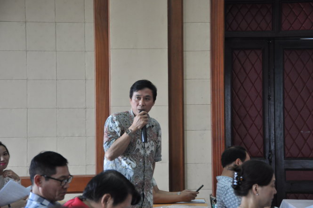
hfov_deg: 22.7
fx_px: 781
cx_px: 156
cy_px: 104
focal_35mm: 90
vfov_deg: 15.1
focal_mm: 60
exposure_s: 1/40
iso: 800
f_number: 5
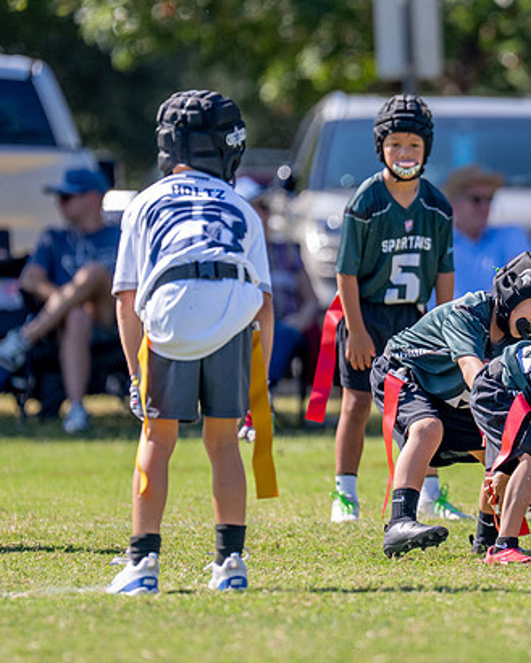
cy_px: 339
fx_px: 10192
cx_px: 463
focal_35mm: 519
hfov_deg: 3.0
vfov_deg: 3.7
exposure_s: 1/2000
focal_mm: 200
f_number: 2.8
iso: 200
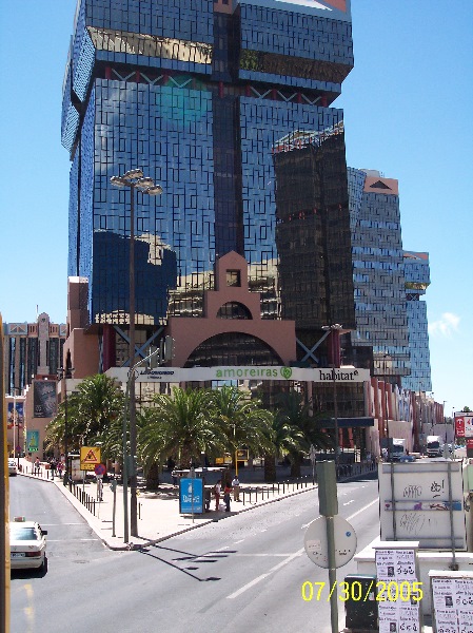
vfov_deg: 49.0
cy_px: 316
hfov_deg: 37.7
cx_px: 236
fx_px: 693
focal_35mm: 38
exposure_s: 1/500
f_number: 4.8
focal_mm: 8
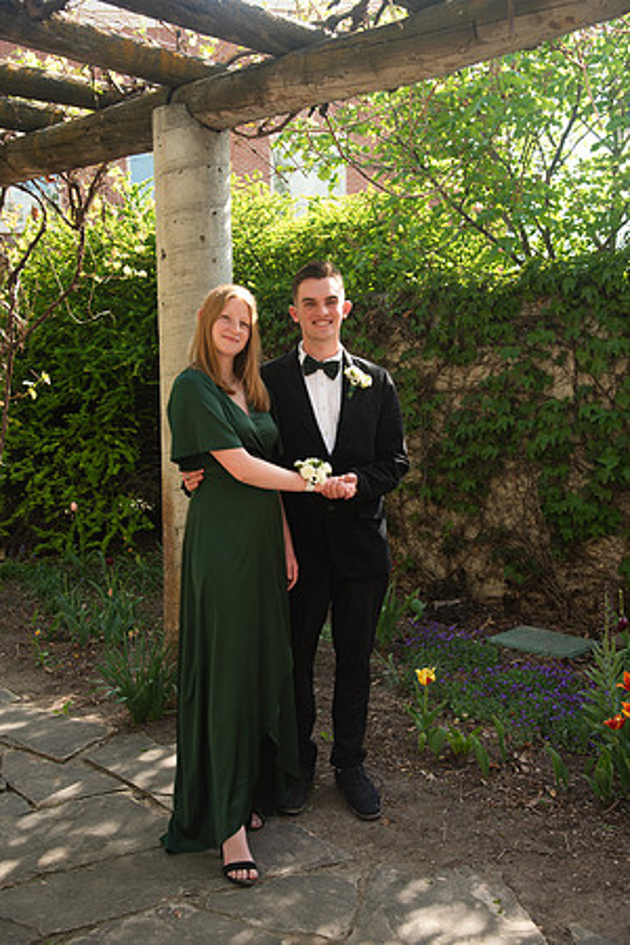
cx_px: 315
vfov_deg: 50.7
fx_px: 997
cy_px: 472
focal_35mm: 38
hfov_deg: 35.1
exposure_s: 1/200
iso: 200
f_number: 5
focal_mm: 38
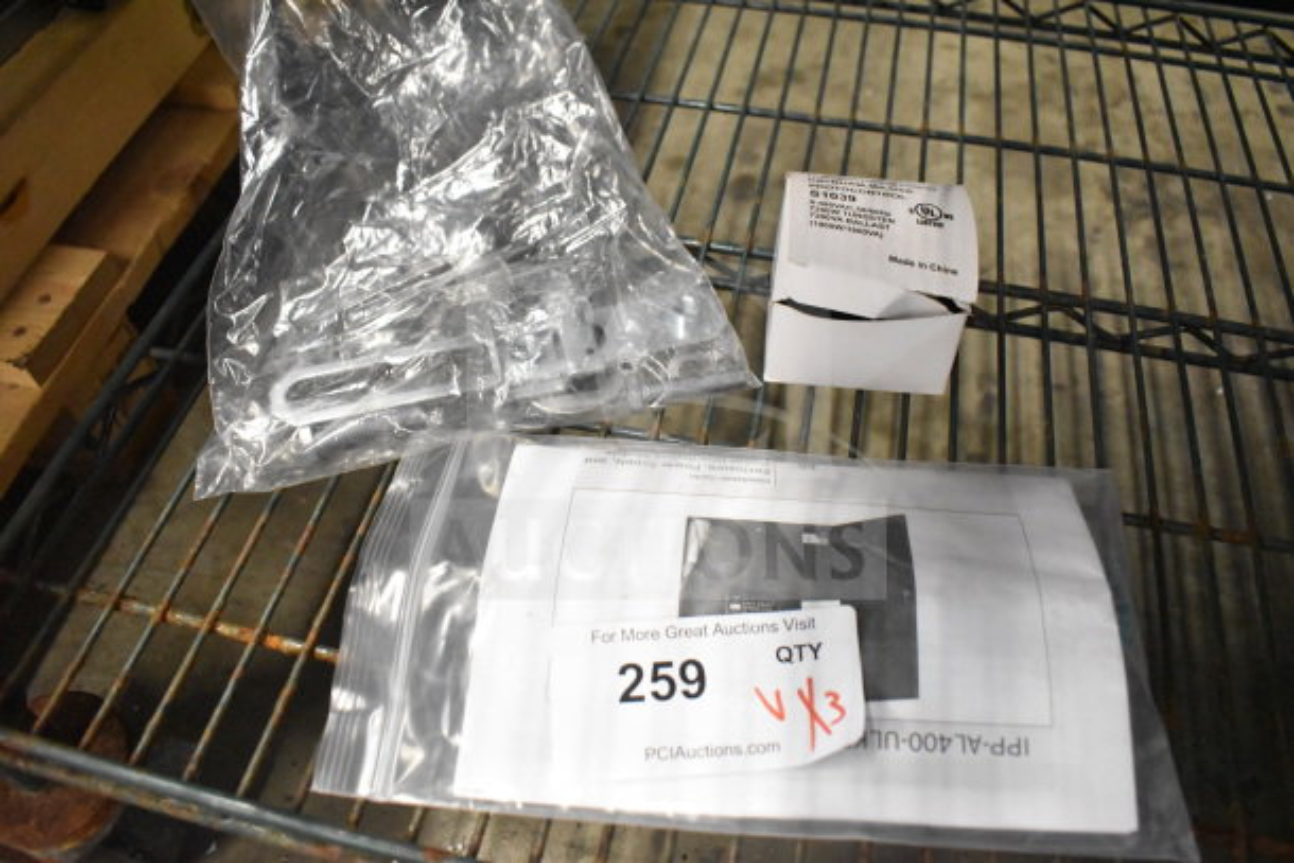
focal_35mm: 27
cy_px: 432
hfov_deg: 67.4
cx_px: 647
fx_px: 971
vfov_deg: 48.0
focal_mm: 18
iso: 6400
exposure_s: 1/100
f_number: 5
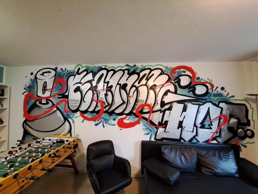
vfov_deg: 89.9
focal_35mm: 13
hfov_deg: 106.2
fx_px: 97
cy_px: 97
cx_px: 129
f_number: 2.2
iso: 400
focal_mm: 1.74
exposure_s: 1/25
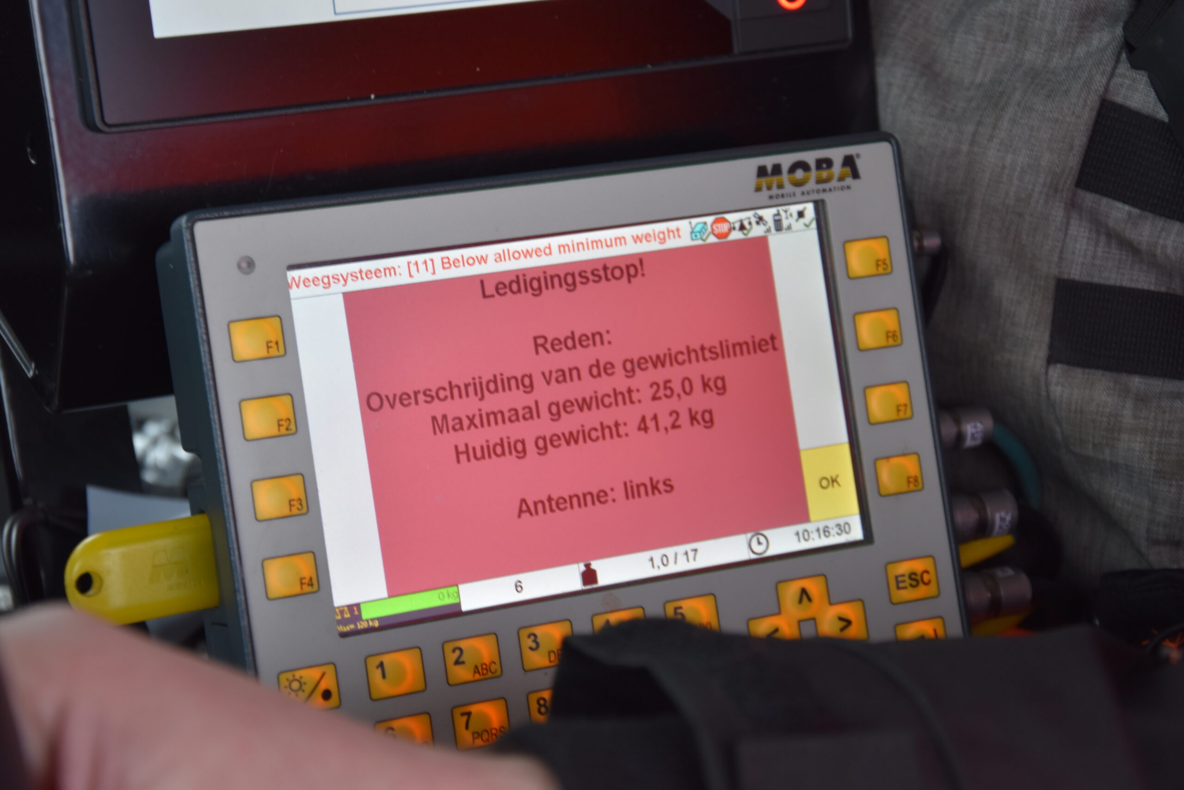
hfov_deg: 20.6
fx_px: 3256
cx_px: 592
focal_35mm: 99
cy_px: 395
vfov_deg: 13.8
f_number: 5.3
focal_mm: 66
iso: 450
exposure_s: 1/60
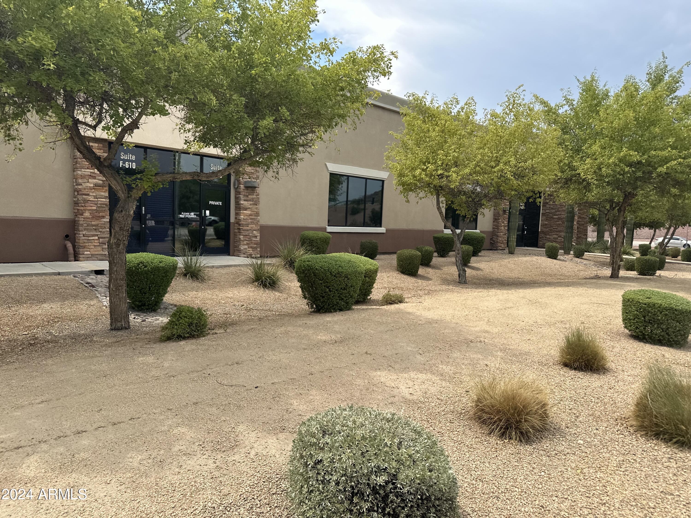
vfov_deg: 56.8
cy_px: 259
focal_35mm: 24
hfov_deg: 71.6
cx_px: 346
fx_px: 479
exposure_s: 1/3861
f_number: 1.78
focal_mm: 6.86
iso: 80
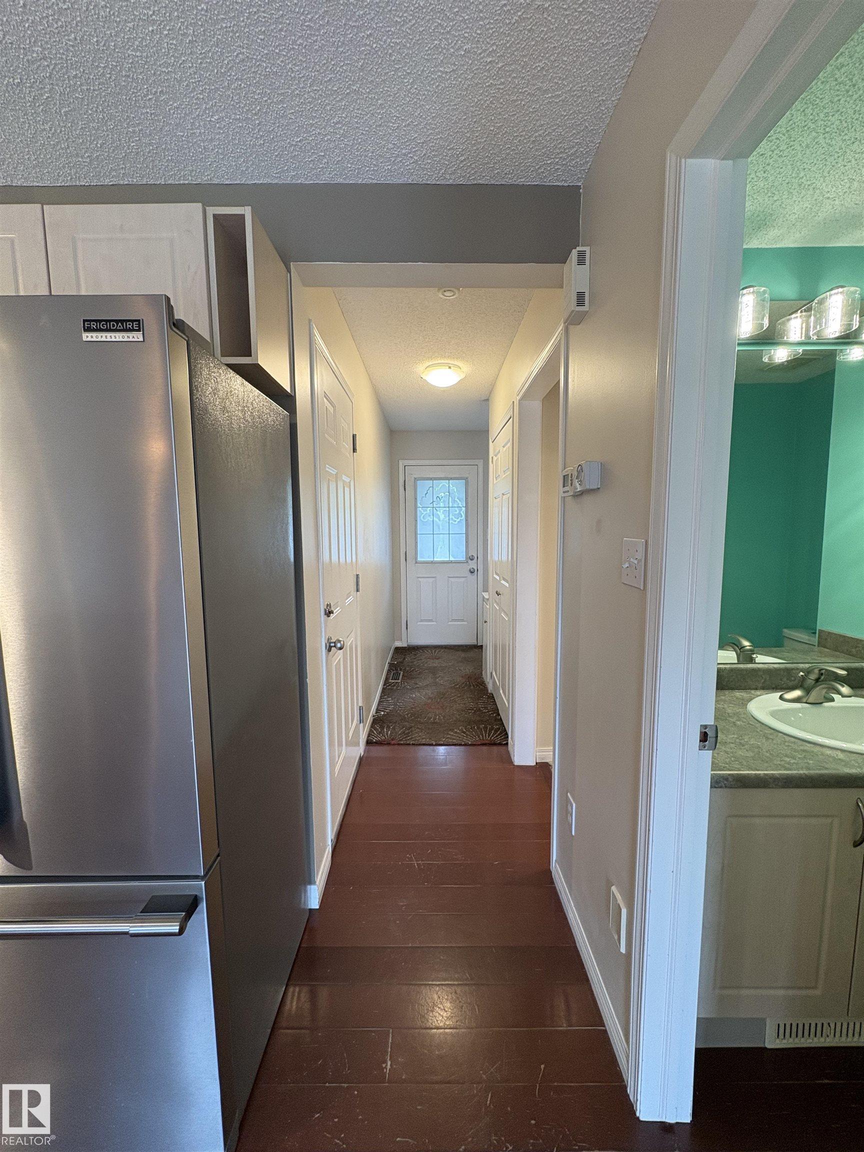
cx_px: 432
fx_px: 466
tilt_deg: -5.3
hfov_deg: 85.7
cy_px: 576
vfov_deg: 102.1
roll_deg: +0.6
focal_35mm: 14
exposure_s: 1/60
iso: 125
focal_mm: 2.22
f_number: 2.2
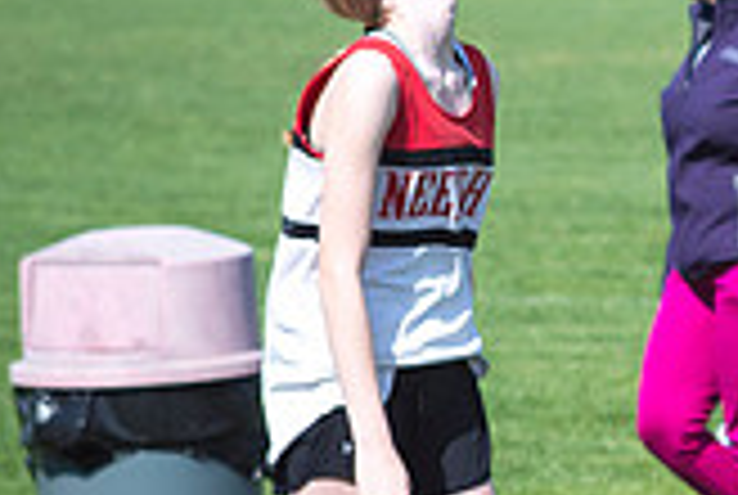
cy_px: 268
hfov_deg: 4.1
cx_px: 1192
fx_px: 10145
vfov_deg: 2.8
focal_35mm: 494
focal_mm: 140
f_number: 6.3
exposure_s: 1/4000
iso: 1000
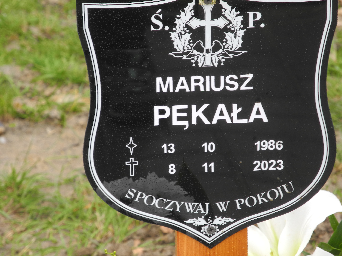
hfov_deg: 9.9
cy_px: 128
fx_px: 1976
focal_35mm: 200
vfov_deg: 7.4
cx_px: 171
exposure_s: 1/40
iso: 100
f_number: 5.6
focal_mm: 42.6
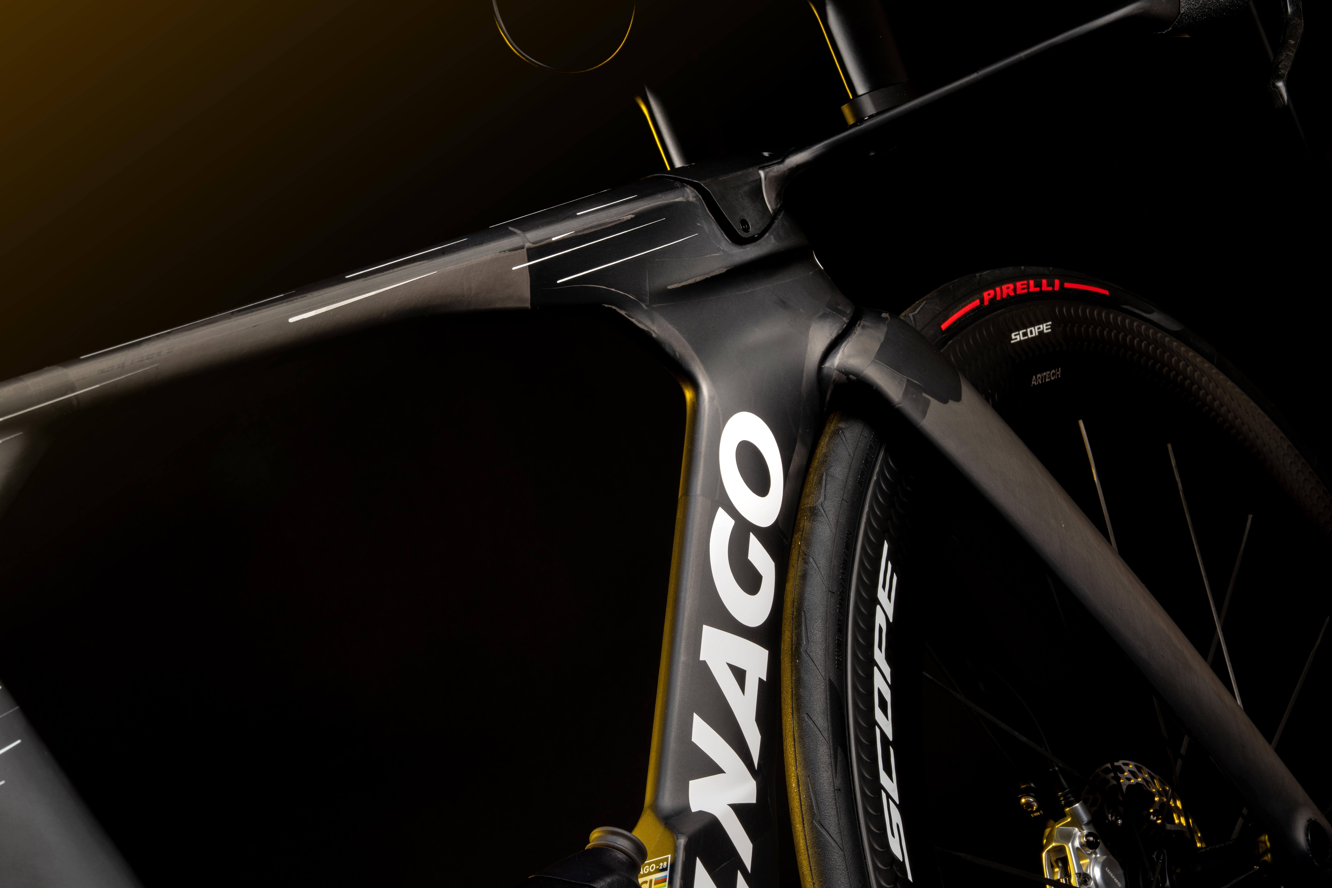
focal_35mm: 70
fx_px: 2590
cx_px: 666
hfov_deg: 28.8
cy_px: 444
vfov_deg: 19.5
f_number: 20
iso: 100
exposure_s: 1/160
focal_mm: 70
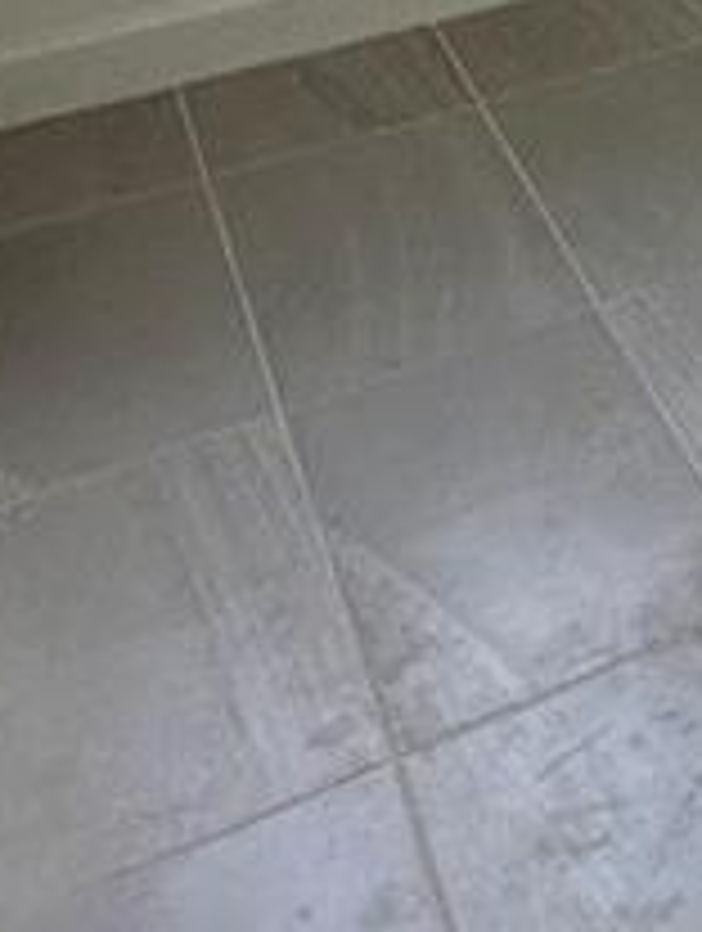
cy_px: -545
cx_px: 1670
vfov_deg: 20.1
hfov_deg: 13.5
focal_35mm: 81
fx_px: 2183
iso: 100
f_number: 2.2
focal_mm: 2.22
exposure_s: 1/120
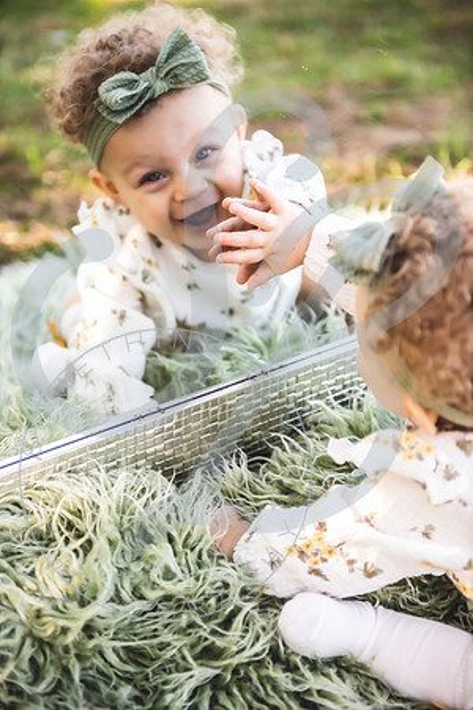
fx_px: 1379
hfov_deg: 19.5
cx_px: 236
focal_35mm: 70
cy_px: 355
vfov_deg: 28.8
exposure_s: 1/800
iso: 200
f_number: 2.8
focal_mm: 70
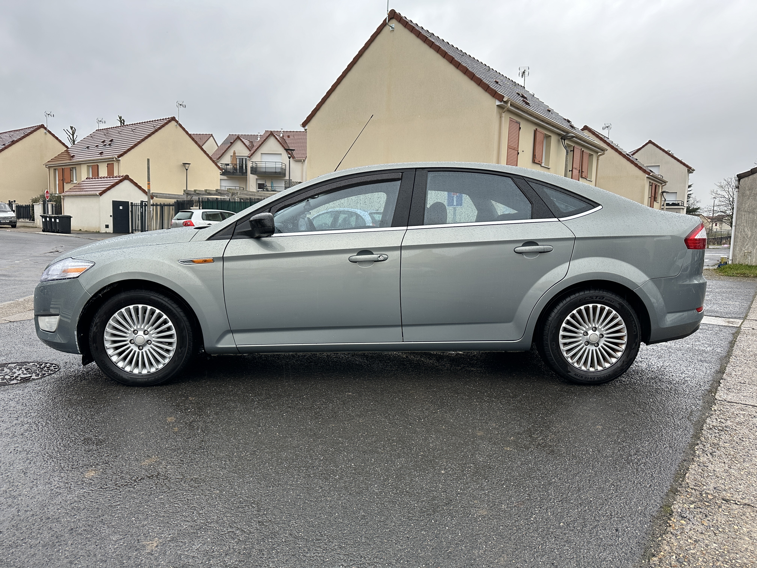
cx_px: 378
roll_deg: -0.7
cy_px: 284
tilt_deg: -5.4
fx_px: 525
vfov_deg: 56.8
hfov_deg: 71.6
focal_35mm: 24
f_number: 1.78
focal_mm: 6.86
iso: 125
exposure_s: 1/121
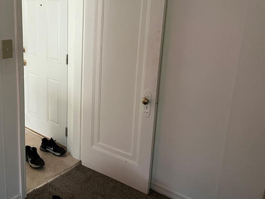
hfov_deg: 48.9
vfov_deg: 38.4
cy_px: 71
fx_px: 283
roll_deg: -1.8
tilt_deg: -11.6
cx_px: 80
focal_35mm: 37
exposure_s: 1/60
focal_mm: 5.1
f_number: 1.6
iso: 500
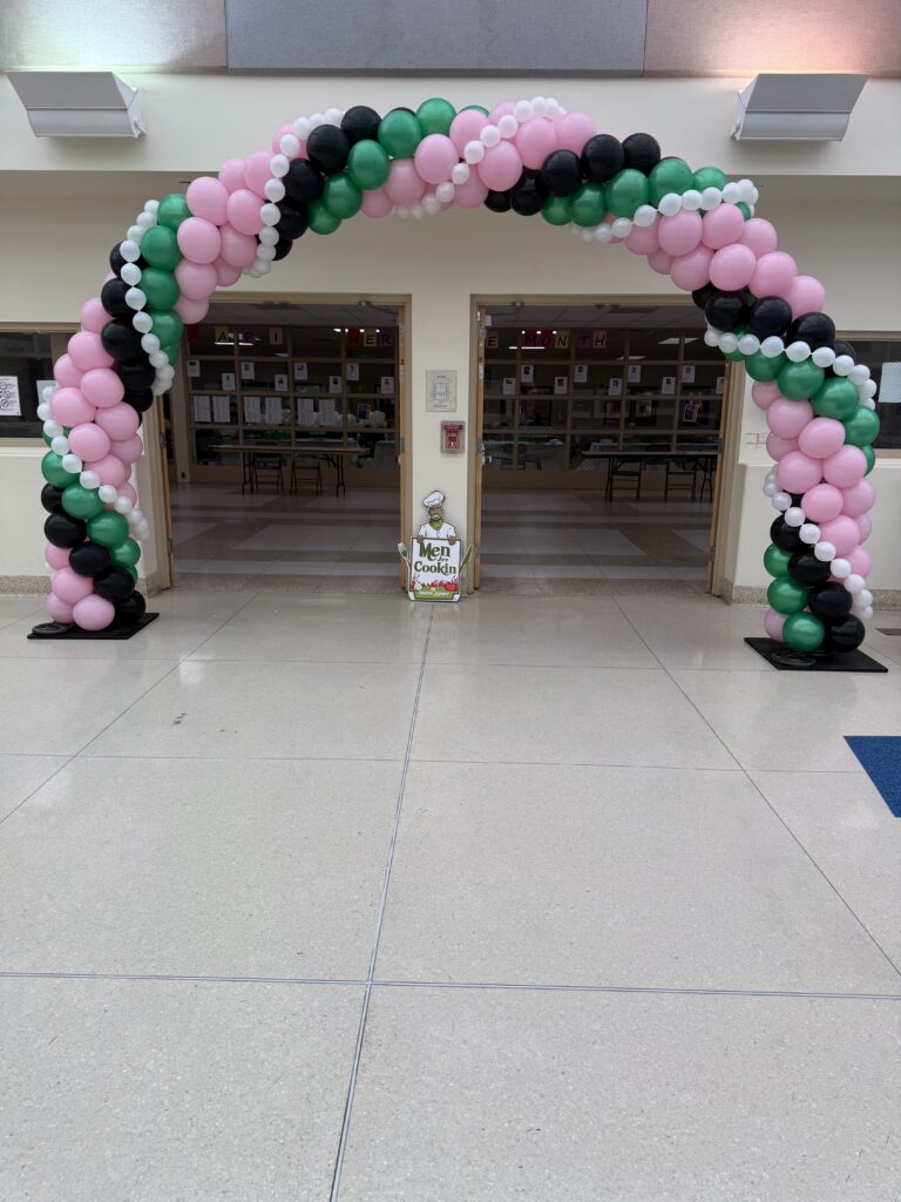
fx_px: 833
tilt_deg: -13.1
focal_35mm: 24
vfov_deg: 71.6
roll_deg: -1.6
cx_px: 450
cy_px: 601
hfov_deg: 56.8
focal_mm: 6.76
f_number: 1.78
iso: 80
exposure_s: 1/391
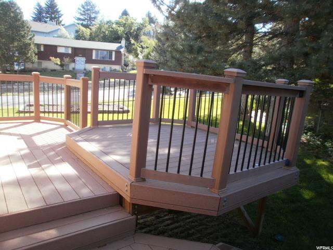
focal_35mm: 26
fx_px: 250
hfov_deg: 67.3
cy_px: 125
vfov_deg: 53.1
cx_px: 166
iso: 125
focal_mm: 4.65
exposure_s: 1/250
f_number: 2.6
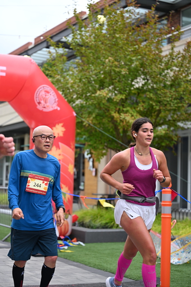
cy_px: 144
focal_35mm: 70
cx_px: 96
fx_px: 557
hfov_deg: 19.5
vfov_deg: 28.8
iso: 640
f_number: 2.8
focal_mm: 70
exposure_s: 1/2000
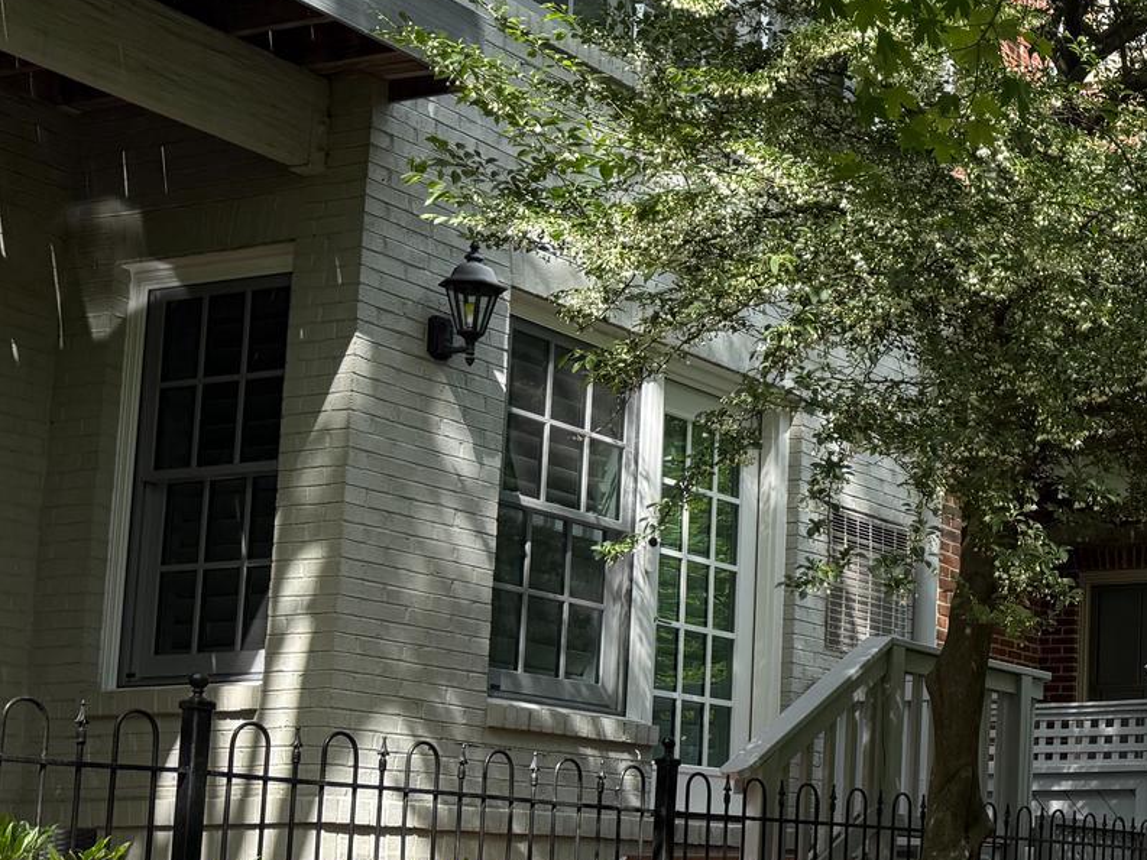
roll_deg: -0.2
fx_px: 2055
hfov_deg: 26.6
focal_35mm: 62
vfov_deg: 23.3
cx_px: 1480
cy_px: 697
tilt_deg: +7.6
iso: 80
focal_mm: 6.76
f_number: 1.78
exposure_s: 1/1060
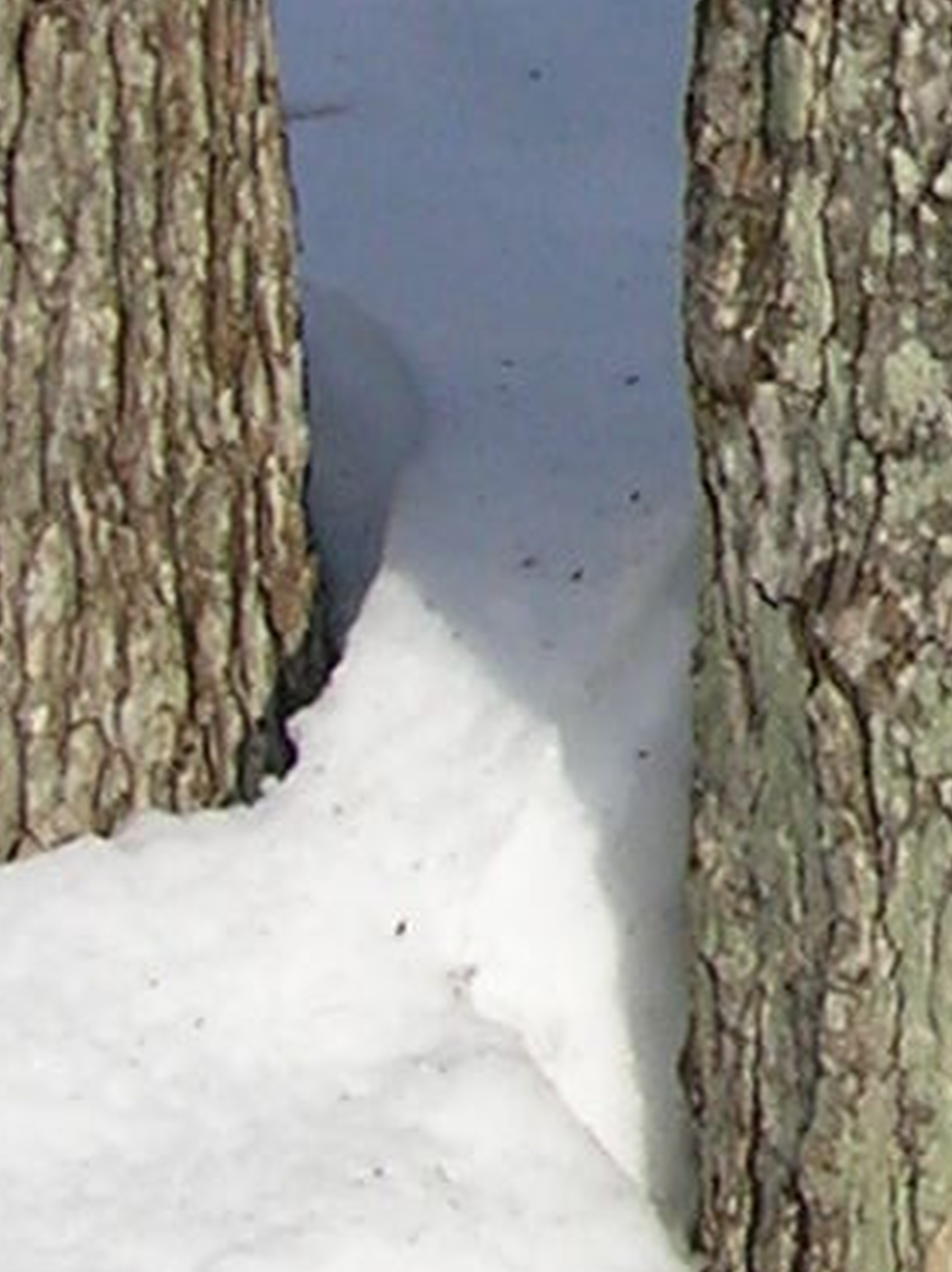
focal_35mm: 210
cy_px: -248
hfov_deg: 6.9
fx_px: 7709
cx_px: 1822
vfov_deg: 9.3
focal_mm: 5.7
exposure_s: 1/300
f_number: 4.9
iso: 50
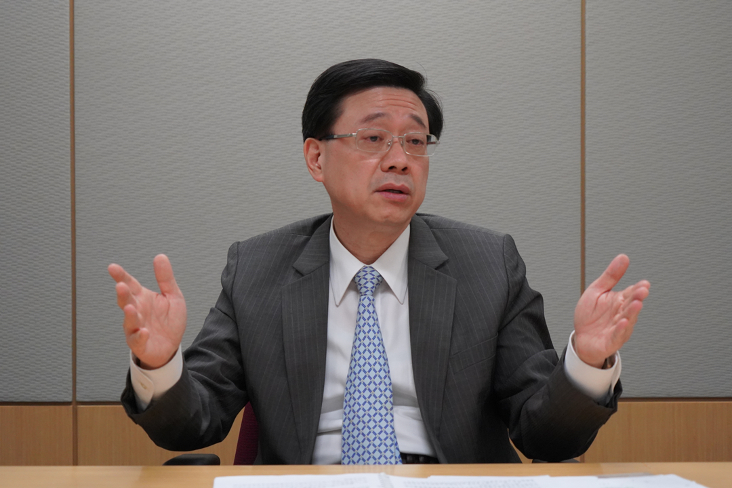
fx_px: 1667
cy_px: 244
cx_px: 366
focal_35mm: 82
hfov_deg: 24.8
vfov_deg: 16.7
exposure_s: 1/250
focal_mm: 82
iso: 6400
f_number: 5.6
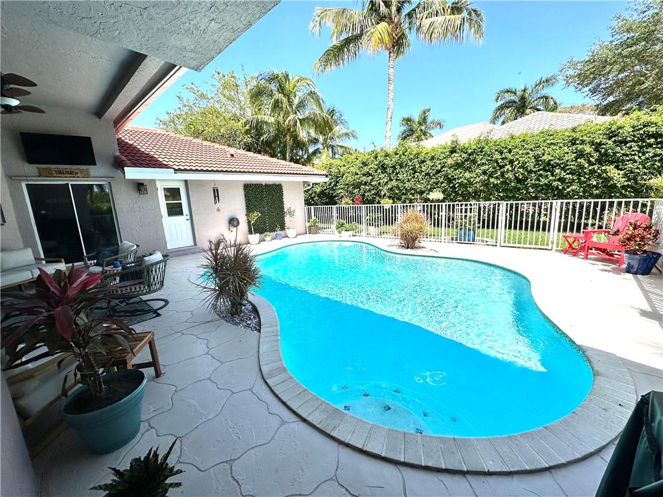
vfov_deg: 85.7
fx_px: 268
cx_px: 332
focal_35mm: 14
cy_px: 248
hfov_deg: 102.1
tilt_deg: -12.9
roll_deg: +2.4
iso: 50
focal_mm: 2.22
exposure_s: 1/2451
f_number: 2.2
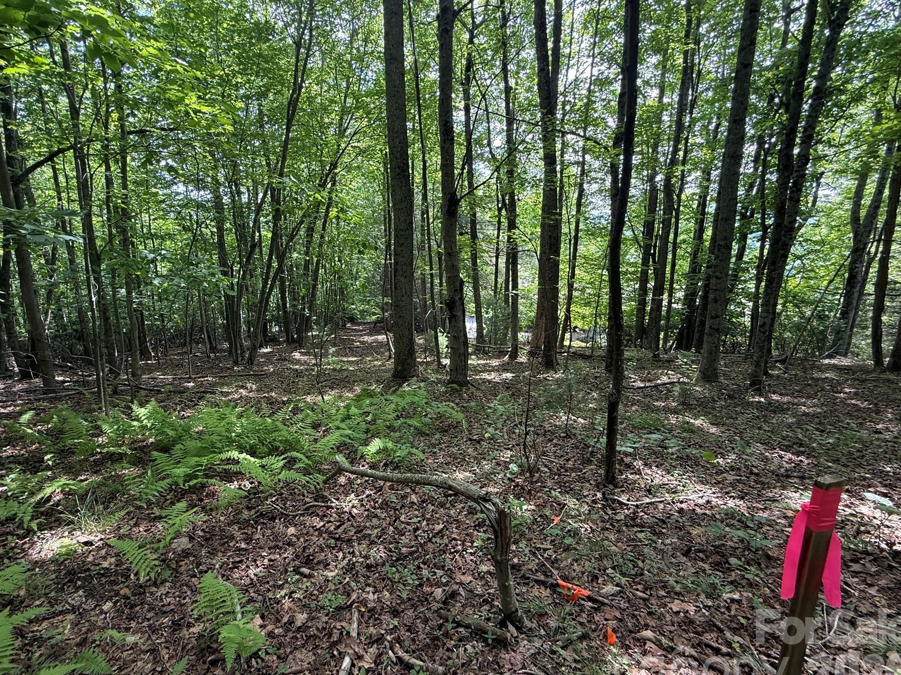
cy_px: 322
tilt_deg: -14.5
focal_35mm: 16
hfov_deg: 94.1
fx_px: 416
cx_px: 401
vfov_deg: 78.1
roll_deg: +2.1
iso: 80
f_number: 2.2
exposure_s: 1/99
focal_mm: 2.22
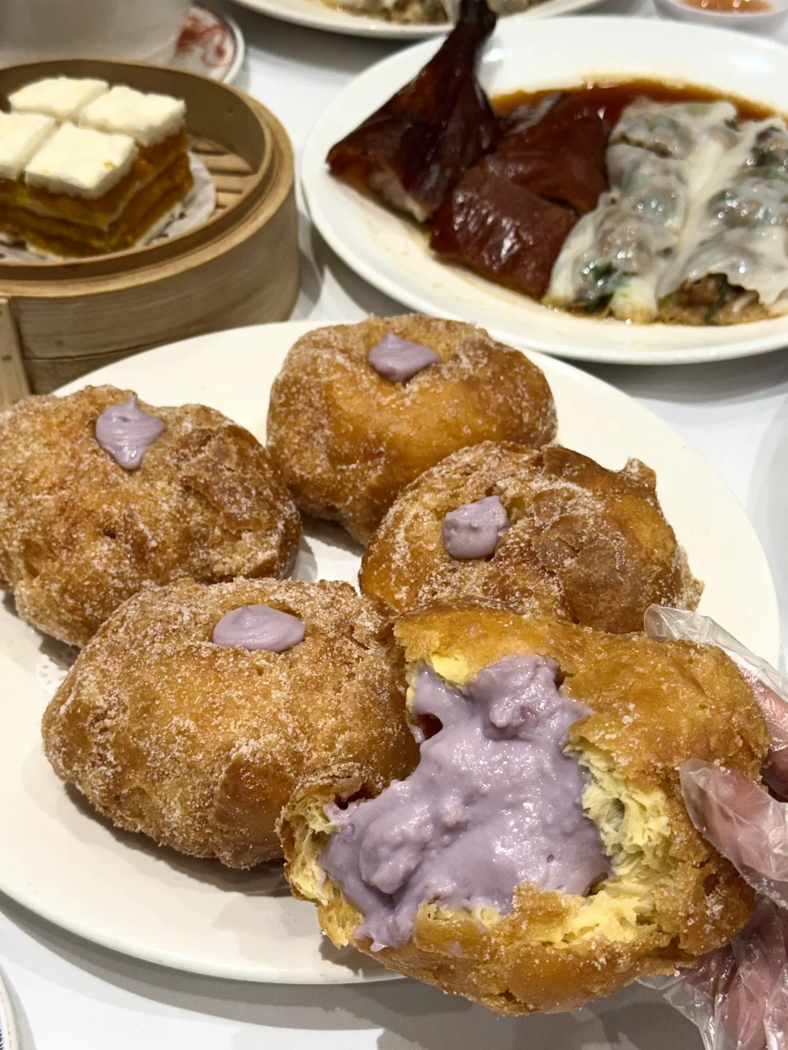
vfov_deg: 39.7
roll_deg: +1.5
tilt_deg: -42.9
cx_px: 394
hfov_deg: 30.3
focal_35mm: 48
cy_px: 525
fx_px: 1457
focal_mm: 6.76
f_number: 1.78
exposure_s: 1/100
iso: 64
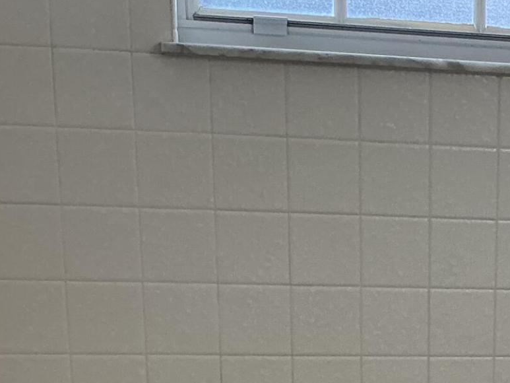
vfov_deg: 12.8
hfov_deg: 17.3
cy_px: 609
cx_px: 629
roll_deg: -1.5
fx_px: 1591
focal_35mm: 108
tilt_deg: -18.4
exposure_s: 1/60
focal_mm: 3
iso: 40
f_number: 1.8
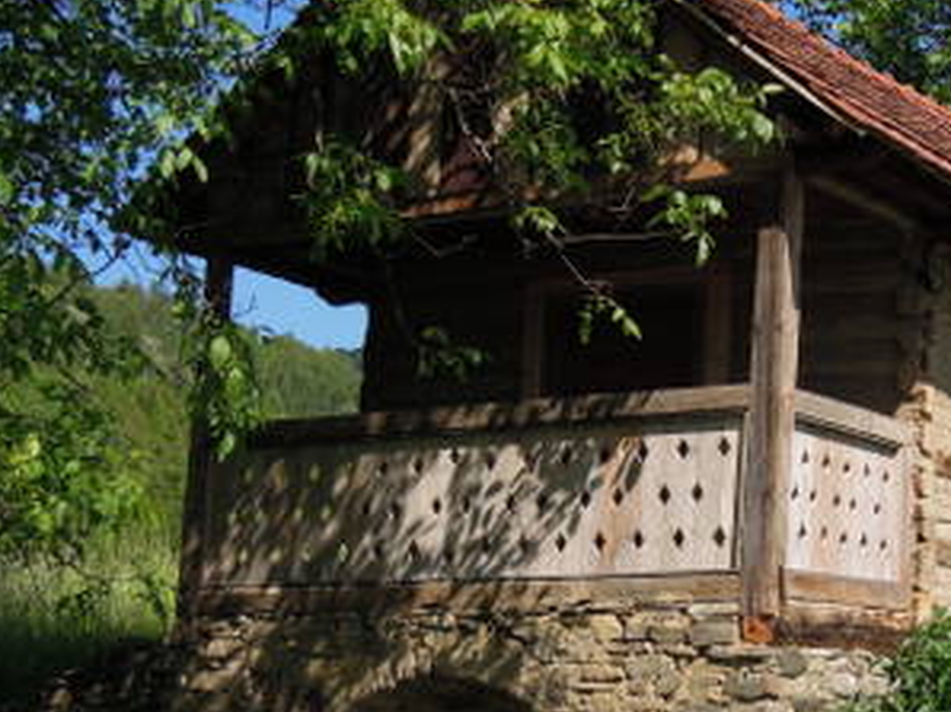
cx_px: 641
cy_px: 399
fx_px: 2745
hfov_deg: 19.6
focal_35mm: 100
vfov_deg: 14.8
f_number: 4.2
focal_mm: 11.1
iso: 160
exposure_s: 1/1000
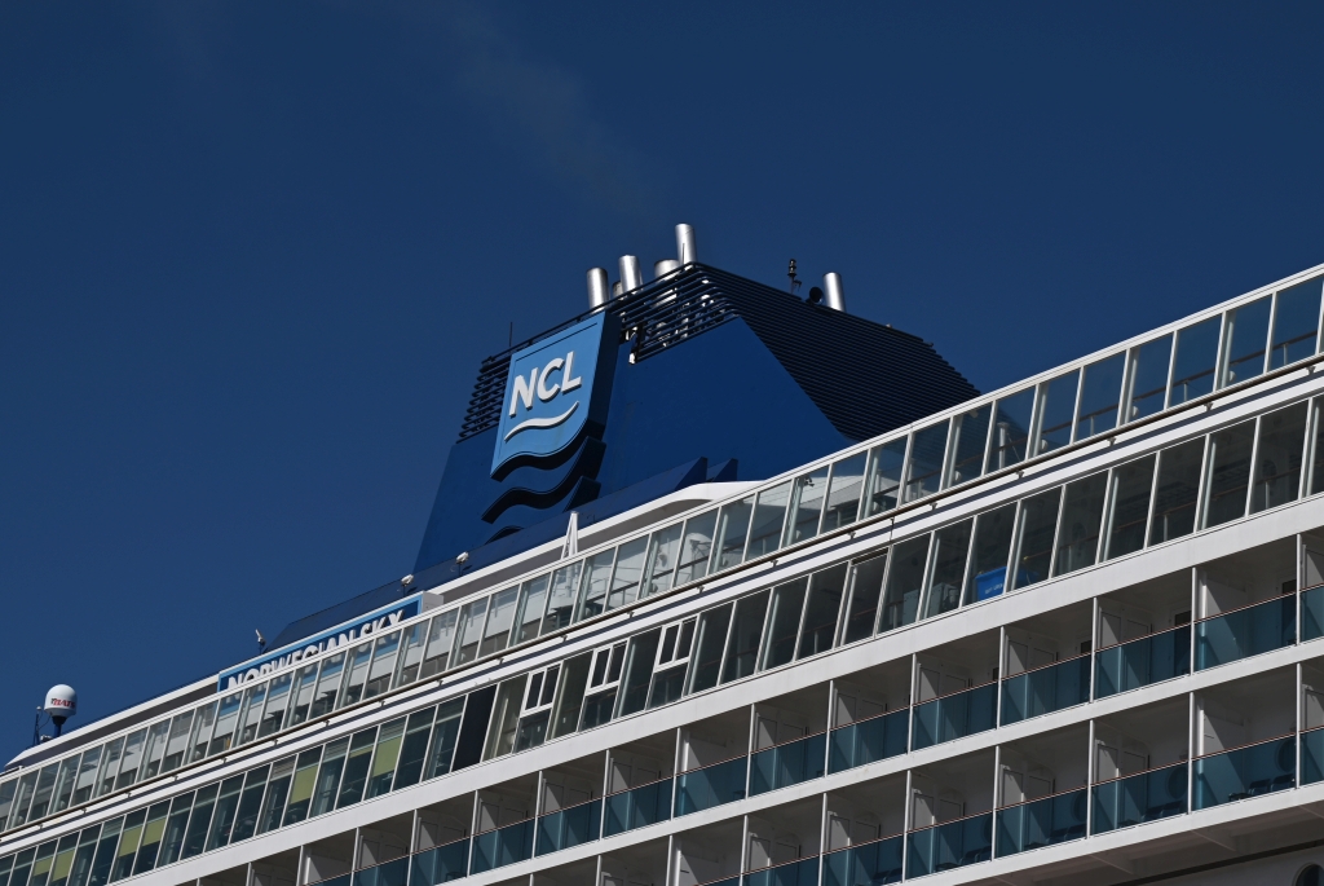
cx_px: 662
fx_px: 2761
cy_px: 443
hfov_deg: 27.0
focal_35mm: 75
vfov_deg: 18.2
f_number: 9
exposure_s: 1/640
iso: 100
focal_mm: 75
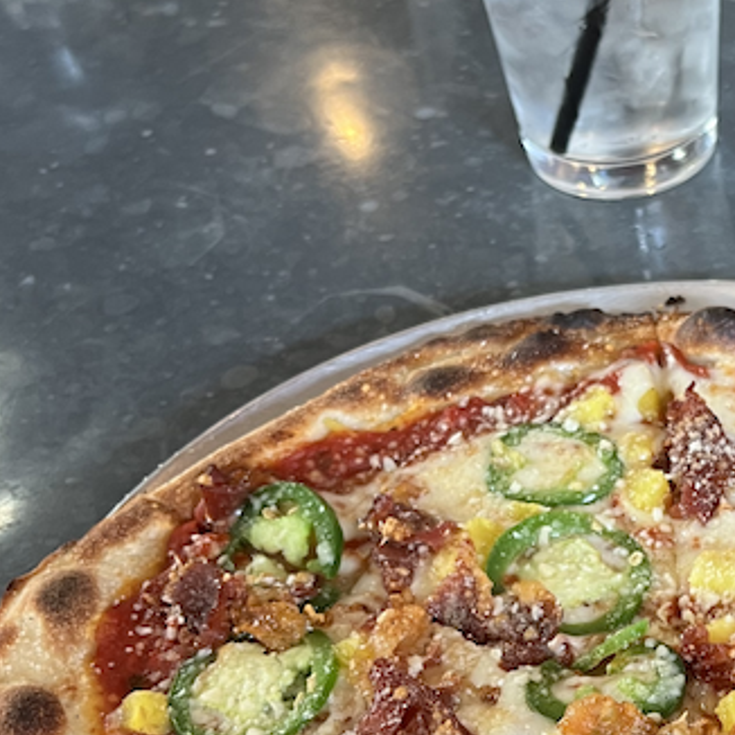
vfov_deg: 24.2
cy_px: 489
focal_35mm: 71
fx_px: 1706
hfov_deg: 23.2
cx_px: 755
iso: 125
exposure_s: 1/60
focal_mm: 5.7
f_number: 1.5
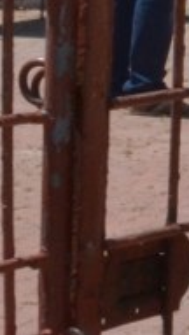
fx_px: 3230
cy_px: -35
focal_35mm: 364
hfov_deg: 3.0
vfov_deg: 5.9
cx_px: 1121
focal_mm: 28
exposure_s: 1/250
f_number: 20
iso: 500
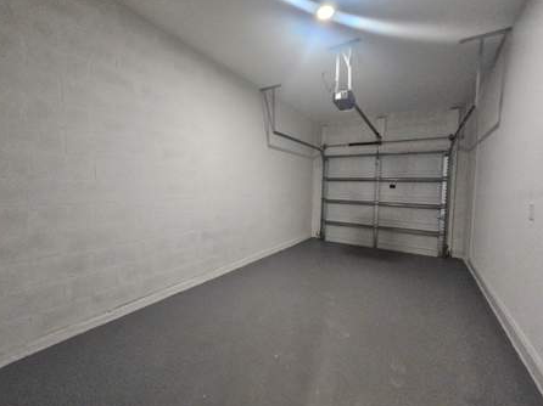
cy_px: 194
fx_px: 219
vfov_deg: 85.6
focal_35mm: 14
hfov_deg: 102.0
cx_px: 262
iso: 500
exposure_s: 1/30
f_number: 2.2
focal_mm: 2.2
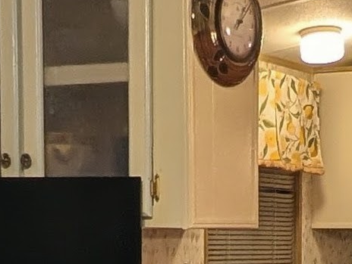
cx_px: 354
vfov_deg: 14.0
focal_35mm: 95
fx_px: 967
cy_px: 458
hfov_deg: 20.0
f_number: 1.95
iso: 85
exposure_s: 1/40
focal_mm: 2.23
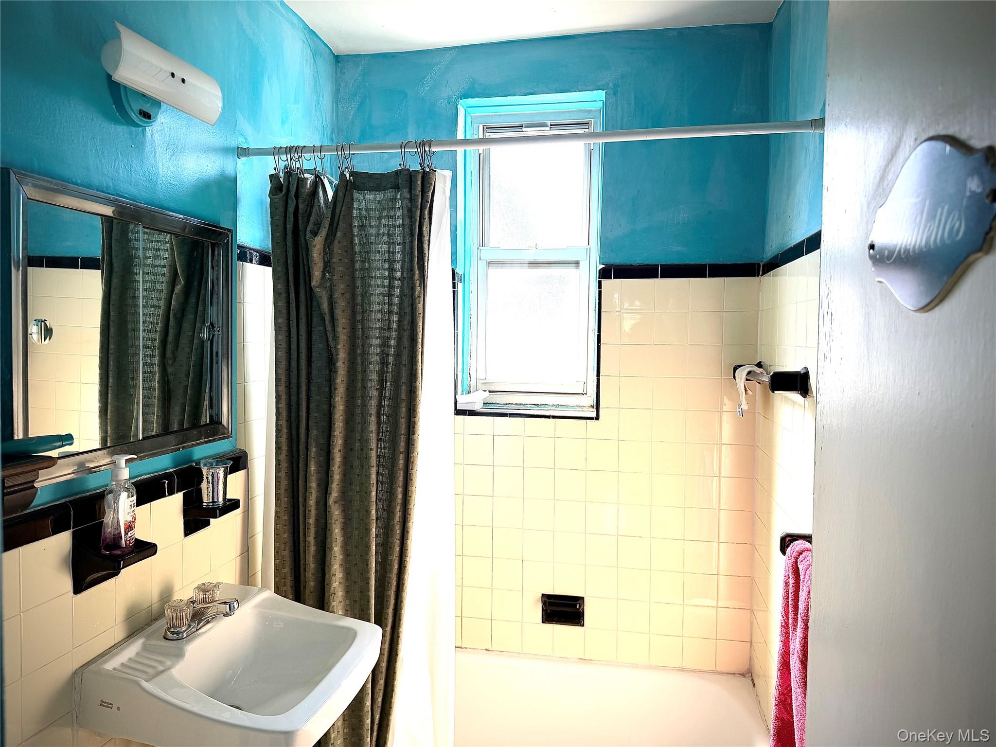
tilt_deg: -1.1
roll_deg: -0.3
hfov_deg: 71.6
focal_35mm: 24
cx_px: 498
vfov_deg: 56.8
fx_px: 691
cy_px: 374
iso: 100
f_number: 1.78
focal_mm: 6.76
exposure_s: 1/177
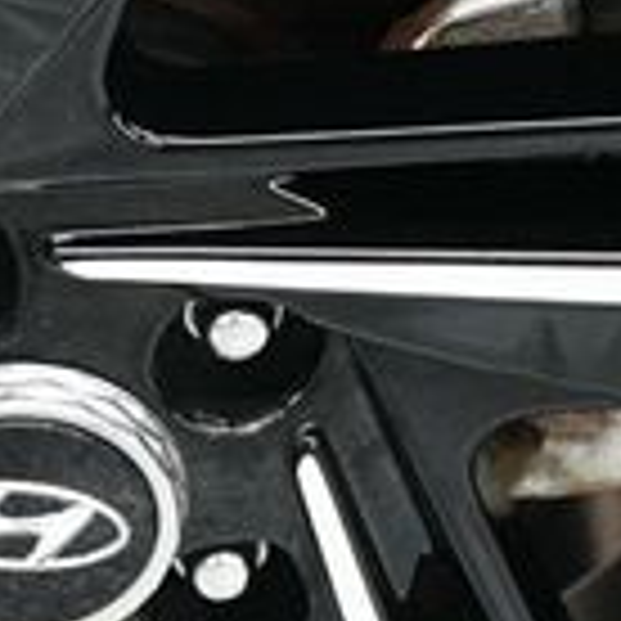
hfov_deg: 6.6
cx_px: -81
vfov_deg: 6.7
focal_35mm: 263
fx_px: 5338
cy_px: 396
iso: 3600
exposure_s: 1/60
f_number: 4.5
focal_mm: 45
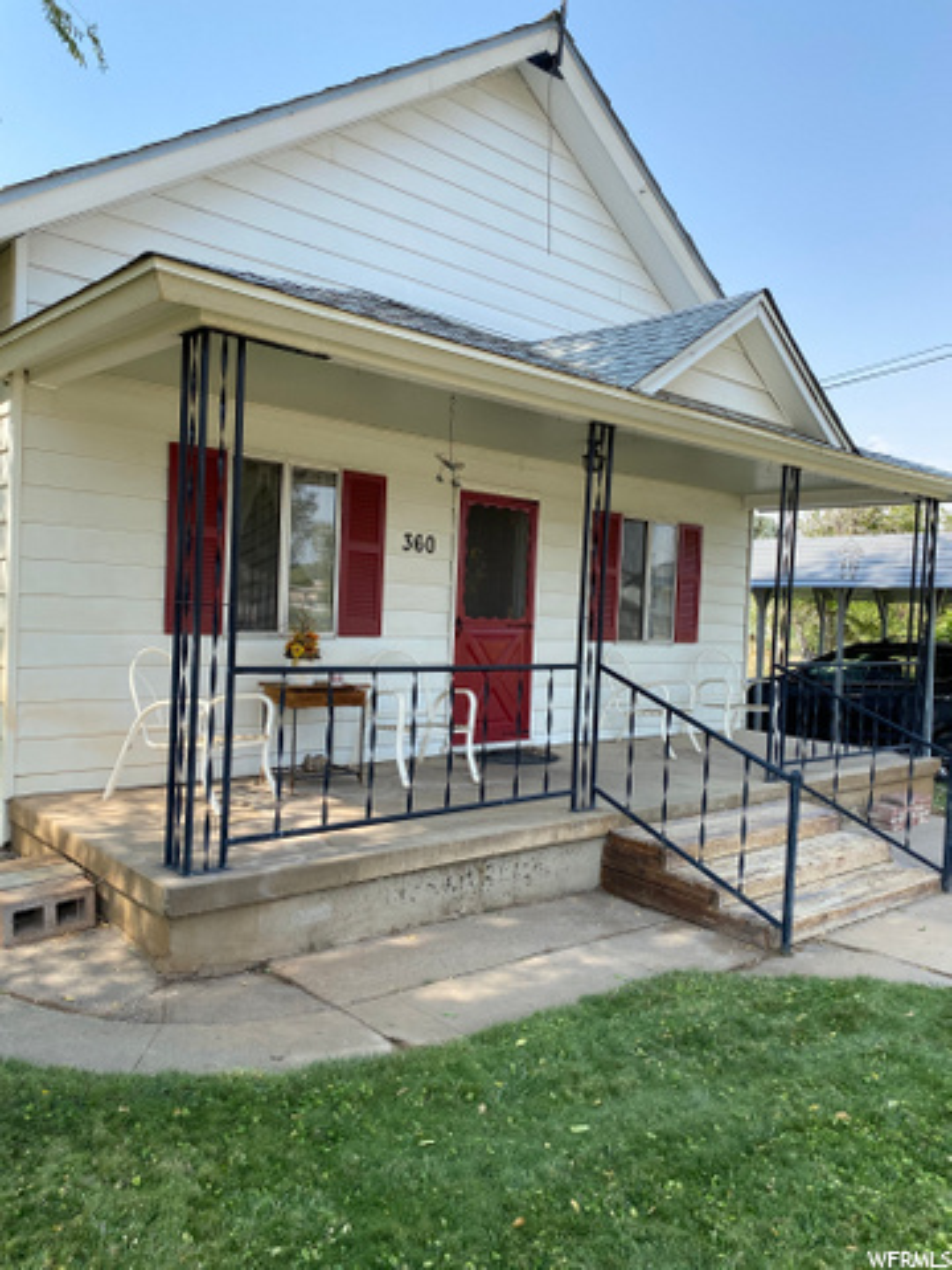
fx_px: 953
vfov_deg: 67.3
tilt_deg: -2.1
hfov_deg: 53.1
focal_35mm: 26
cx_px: 476
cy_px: 635
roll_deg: -2.4
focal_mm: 4.25
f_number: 1.8
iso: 32
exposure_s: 1/1193
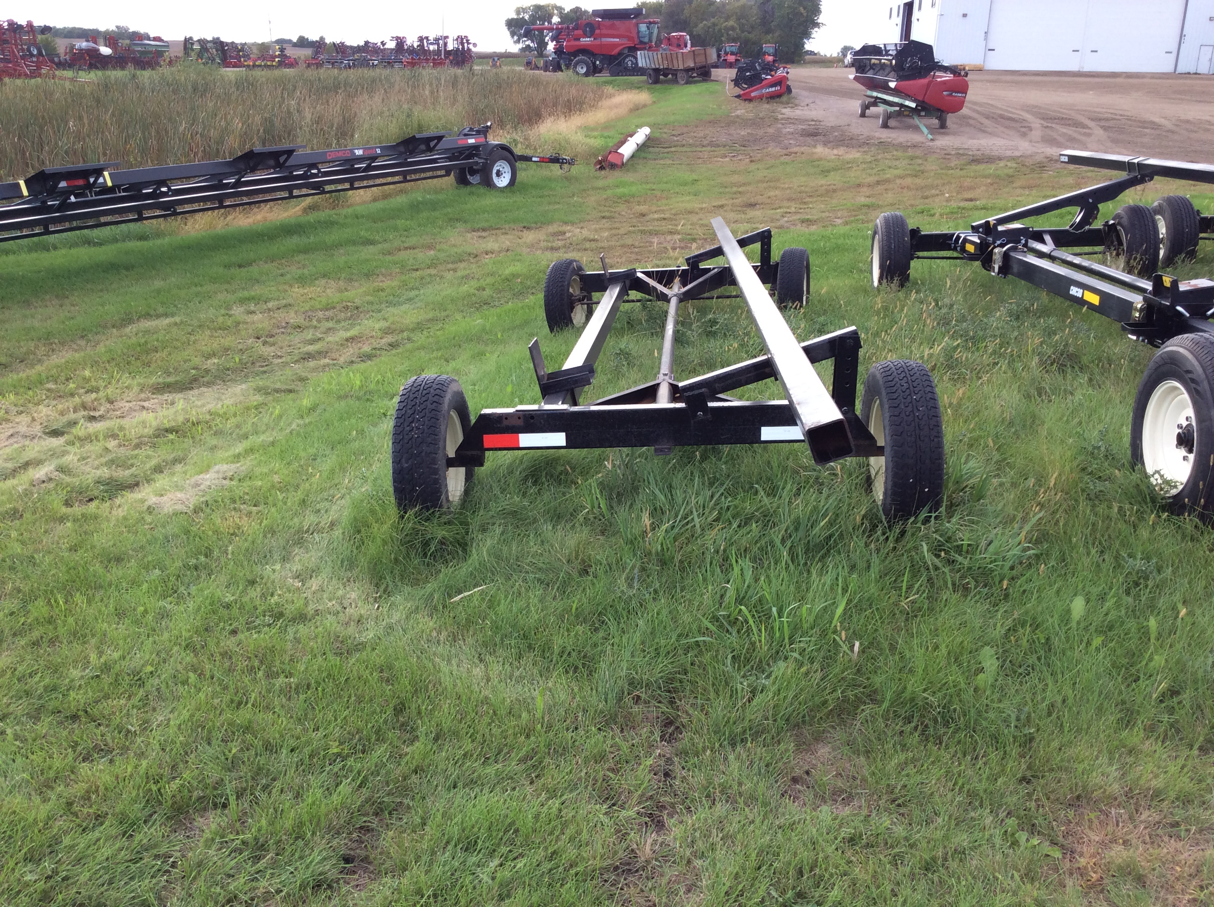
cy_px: 454
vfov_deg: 44.1
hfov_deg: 56.9
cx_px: 607
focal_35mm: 32
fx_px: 1121
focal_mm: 3.3
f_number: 2.4
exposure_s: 1/275
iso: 32
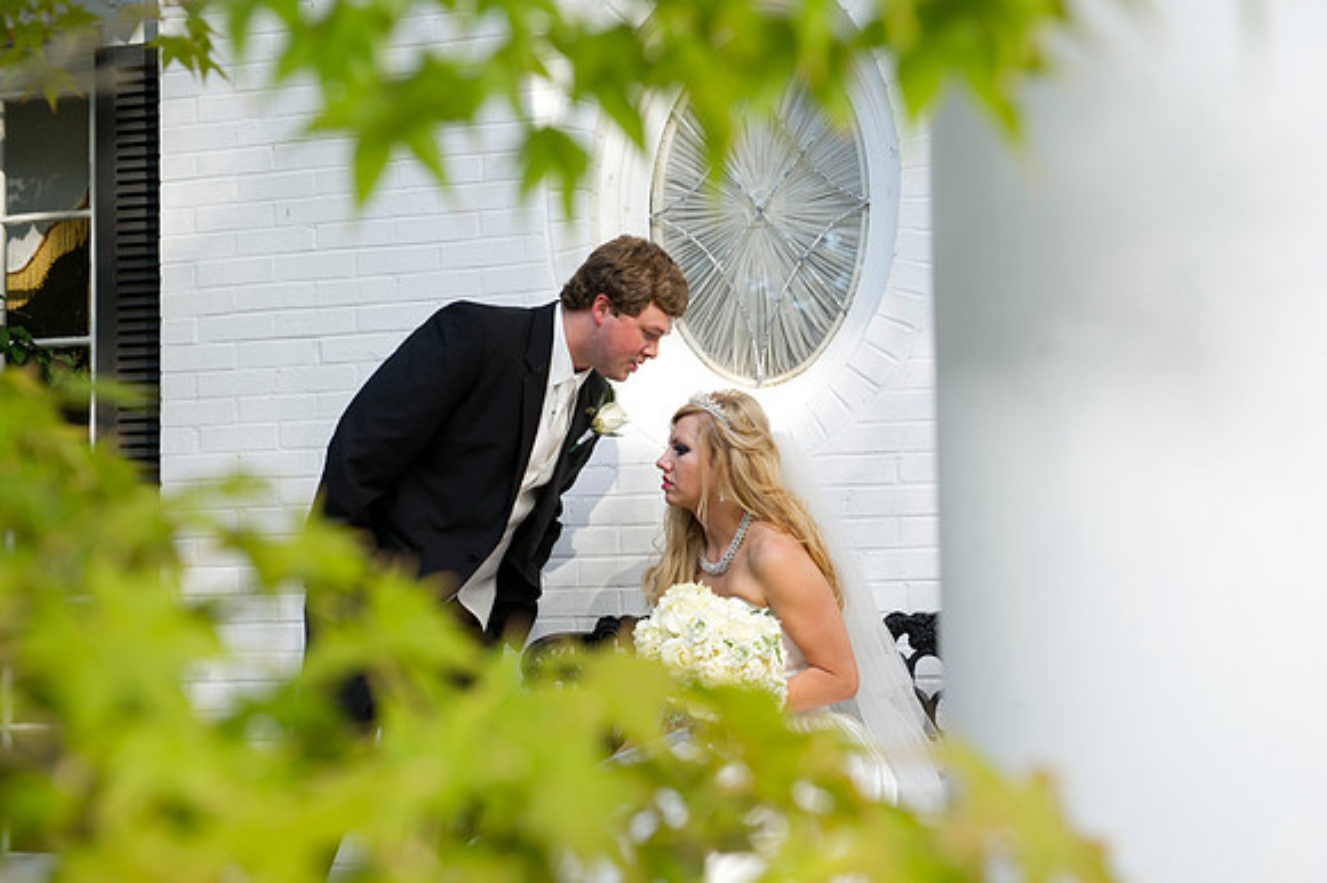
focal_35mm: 56
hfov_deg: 35.7
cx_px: 664
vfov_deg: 24.2
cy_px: 442
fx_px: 2063
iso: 400
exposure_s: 1/250
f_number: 5
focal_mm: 56
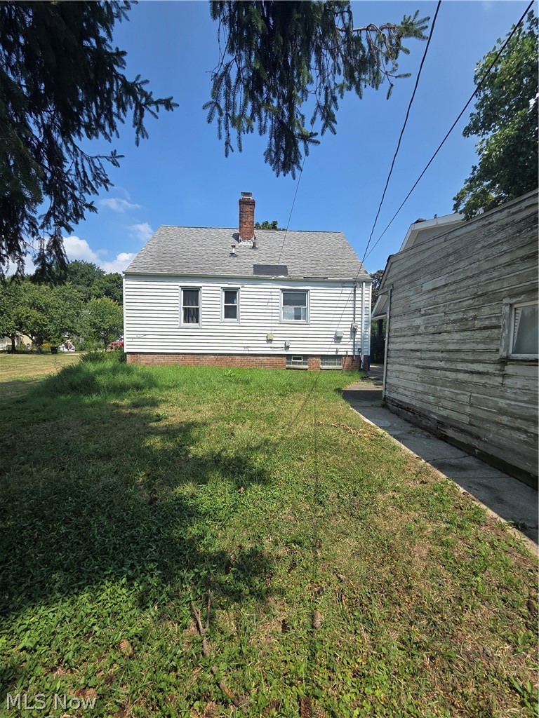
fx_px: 270
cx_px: 270
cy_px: 359
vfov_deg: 106.2
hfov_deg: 89.9
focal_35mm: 13
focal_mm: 2.2
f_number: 2.2
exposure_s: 1/1859
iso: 50
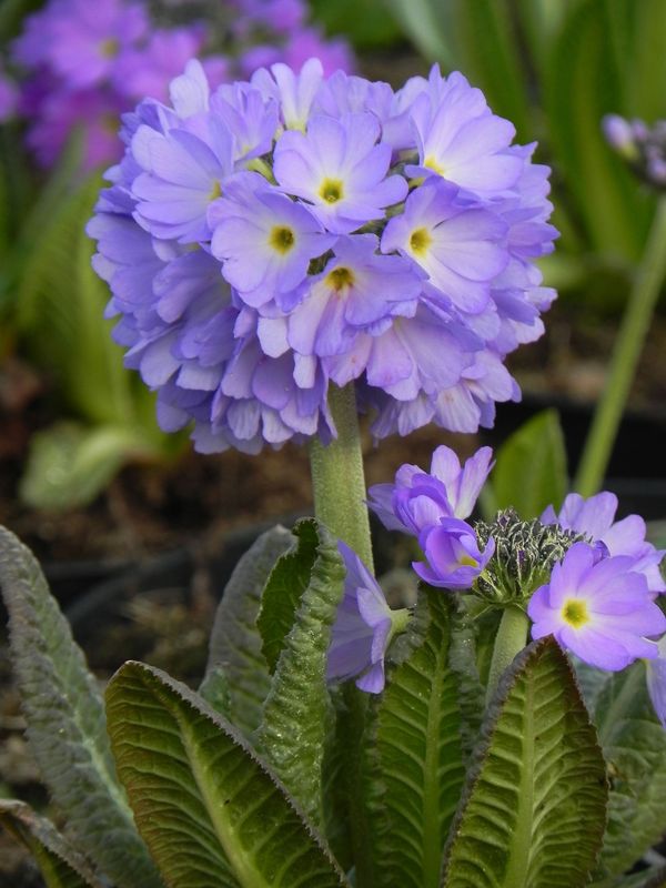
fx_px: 9671
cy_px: 444
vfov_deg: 5.3
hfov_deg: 3.9
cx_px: 333
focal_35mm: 377
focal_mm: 67.2
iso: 160
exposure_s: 1/200
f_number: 5
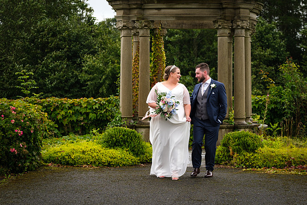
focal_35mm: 90
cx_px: 168
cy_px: 101
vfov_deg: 15.2
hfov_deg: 22.6
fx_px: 769
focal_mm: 50
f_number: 2.8
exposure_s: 1/500
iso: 200
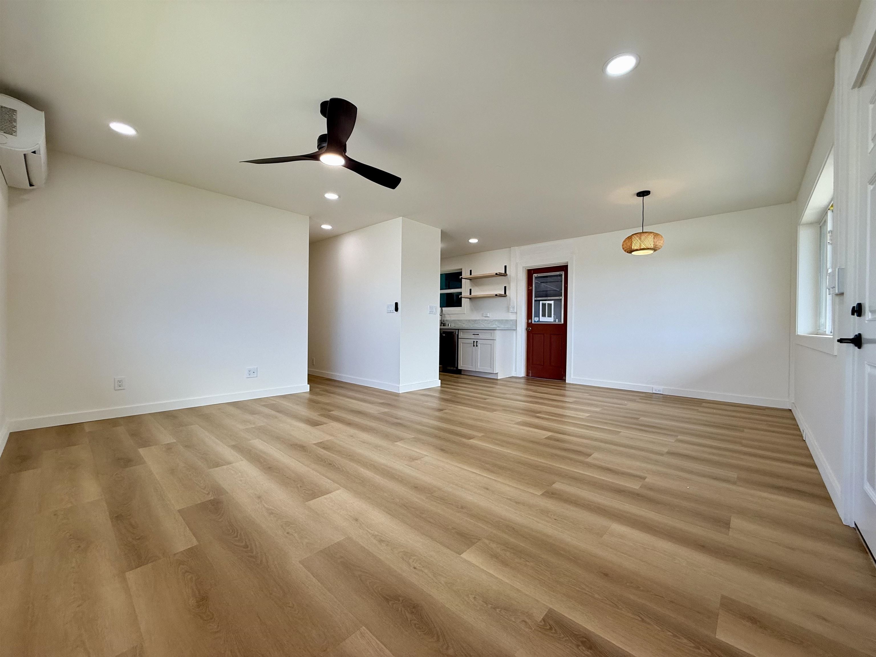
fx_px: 354
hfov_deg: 102.1
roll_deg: -0.9
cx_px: 438
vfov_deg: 85.7
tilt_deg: -0.2
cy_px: 328
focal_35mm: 14
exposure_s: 1/120
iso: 80
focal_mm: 2.22
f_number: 2.2
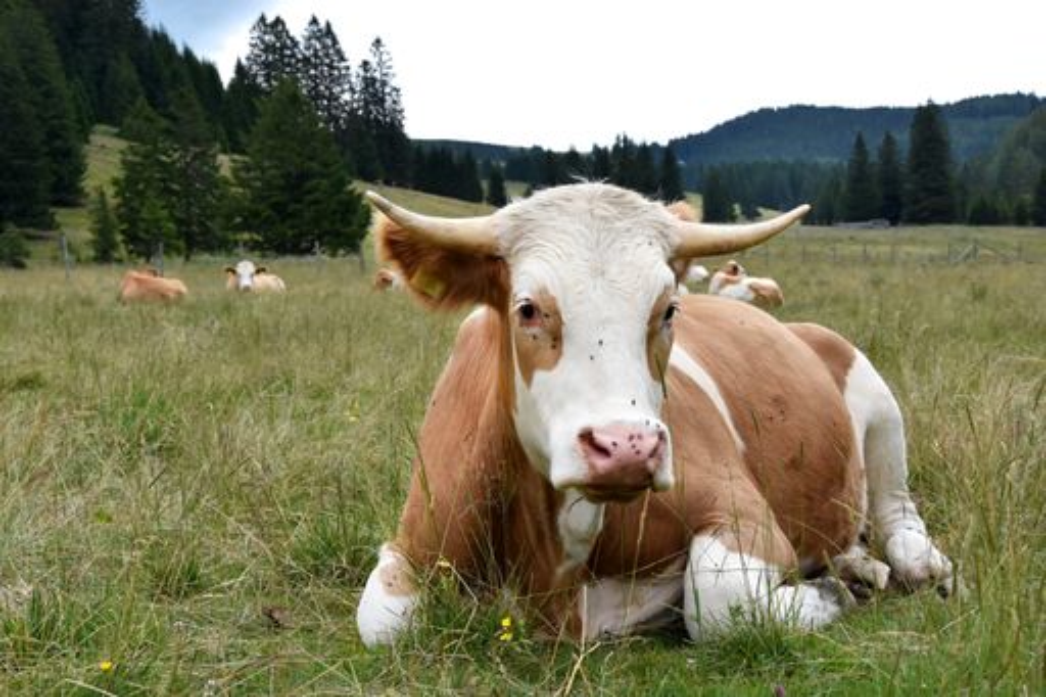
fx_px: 1525
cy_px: 348
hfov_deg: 37.9
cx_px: 523
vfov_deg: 25.7
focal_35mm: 52
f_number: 8
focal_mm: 35
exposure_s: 1/500
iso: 560
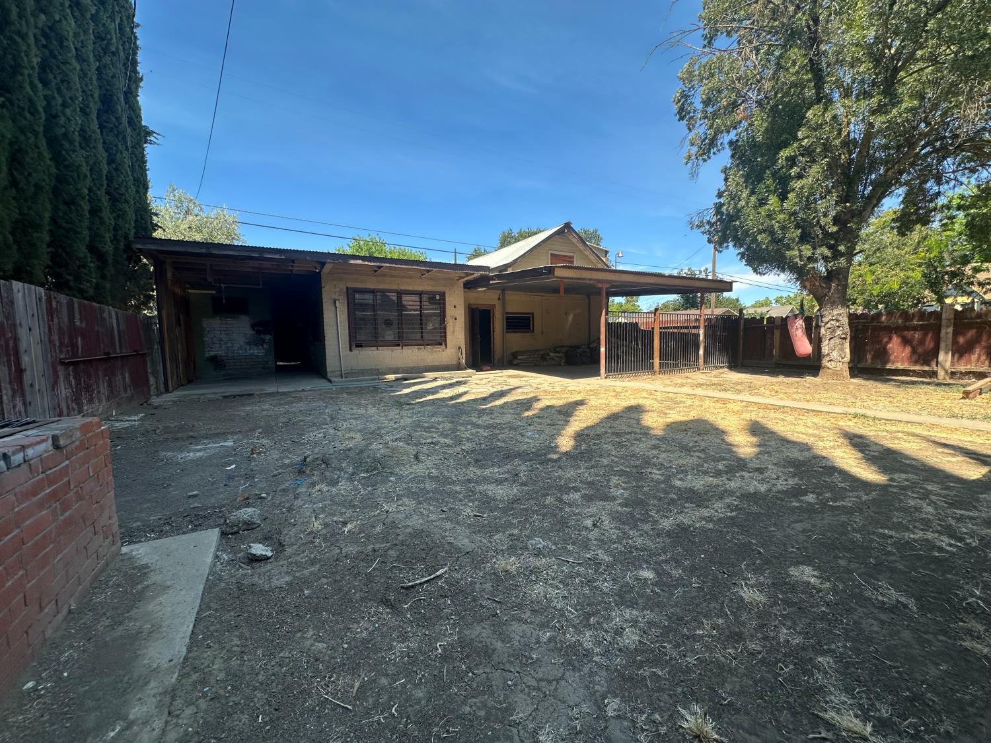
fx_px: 401
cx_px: 496
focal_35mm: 14
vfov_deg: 85.7
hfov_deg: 102.1
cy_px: 372
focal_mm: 2.22
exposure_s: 1/744
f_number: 2.2
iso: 40
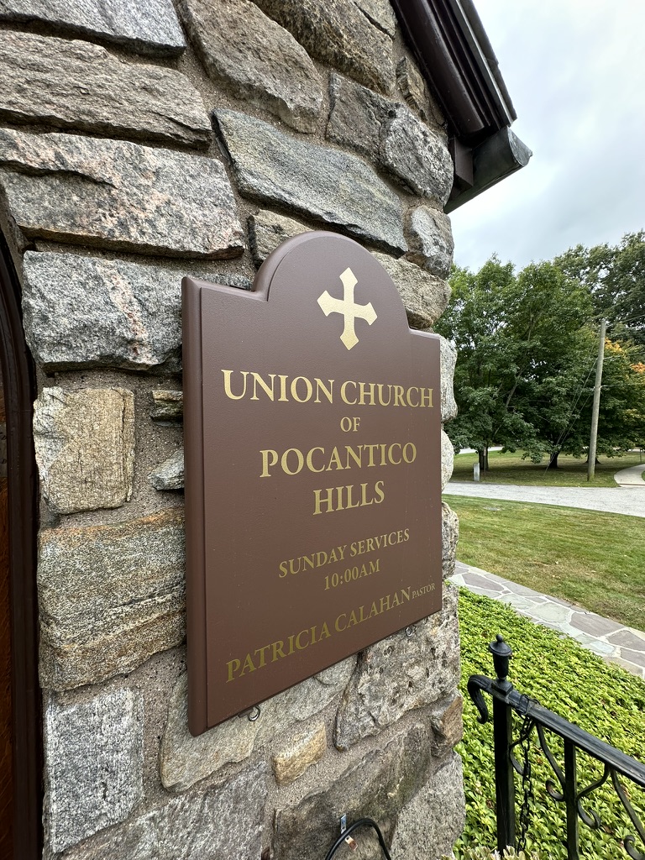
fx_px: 348
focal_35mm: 14
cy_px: 430
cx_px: 322
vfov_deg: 102.1
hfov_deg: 85.7
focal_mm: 2.22
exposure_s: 1/161
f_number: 2.2
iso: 40
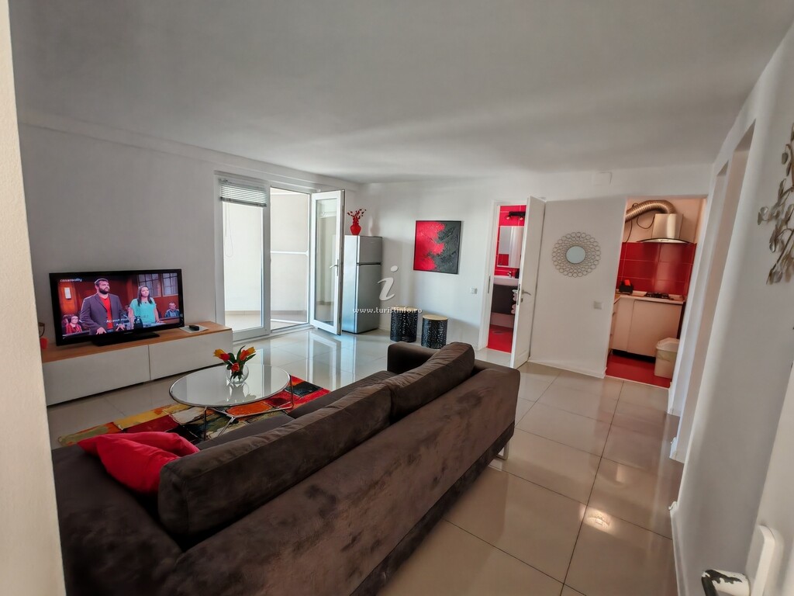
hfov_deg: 94.5
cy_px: 298
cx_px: 397
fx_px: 367
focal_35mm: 16
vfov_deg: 78.1
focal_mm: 1.96
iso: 200
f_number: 2.2
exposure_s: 1/50
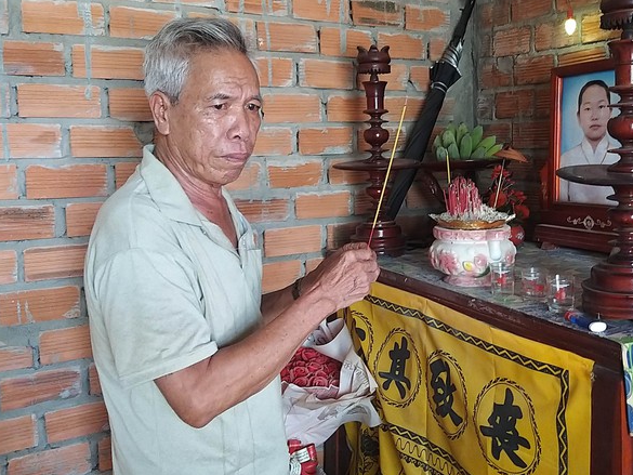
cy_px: 195
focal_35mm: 36
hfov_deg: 50.6
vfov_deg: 39.5
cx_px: 411
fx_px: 658
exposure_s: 1/50
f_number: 1.7
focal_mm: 3.93
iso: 250
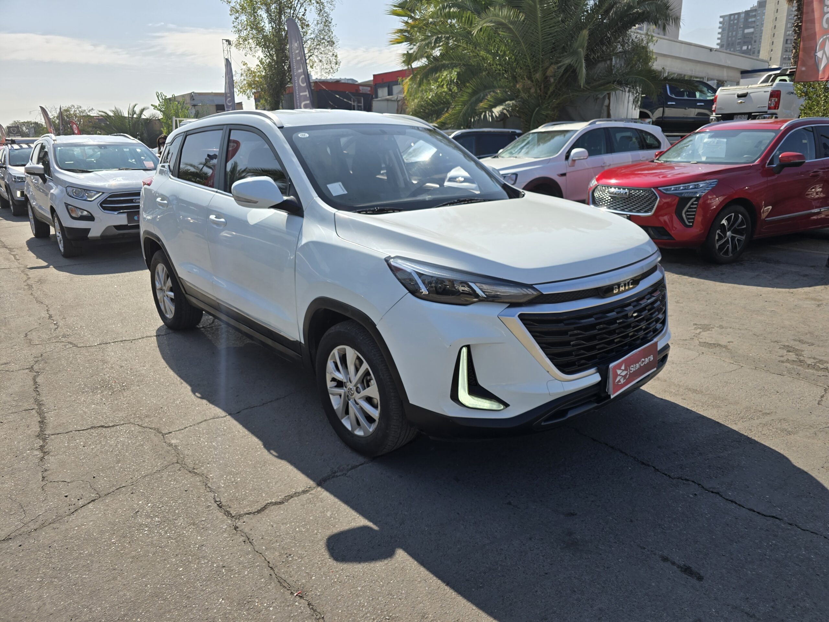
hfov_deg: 73.9
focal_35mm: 23
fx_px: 551
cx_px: 414
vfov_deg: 58.9
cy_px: 311
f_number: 1.7
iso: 12
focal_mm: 6.3
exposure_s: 1/904
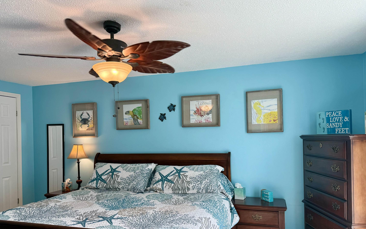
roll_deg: +1.0
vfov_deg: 47.4
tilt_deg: +0.3
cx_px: 186
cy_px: 134
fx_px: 259
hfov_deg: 70.4
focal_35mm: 26
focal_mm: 6.76
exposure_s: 1/128
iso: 64
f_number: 1.78
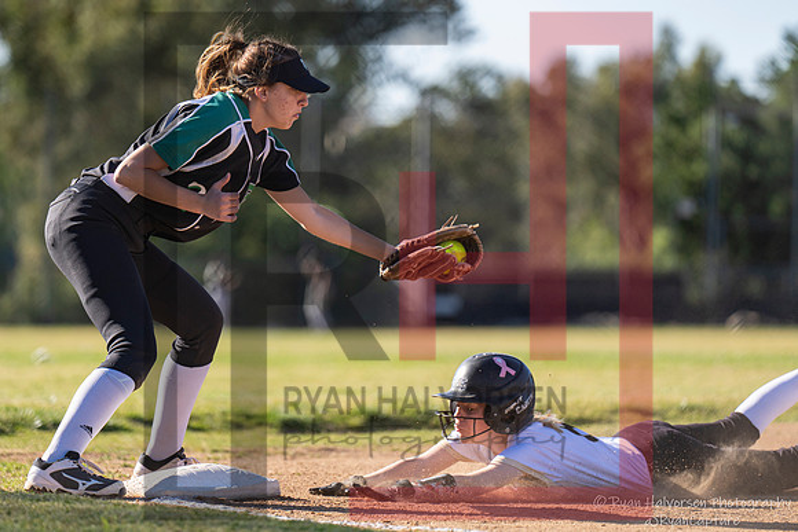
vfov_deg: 5.6
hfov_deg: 8.4
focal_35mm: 246
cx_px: 283
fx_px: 5463
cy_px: 253
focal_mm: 191
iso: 320
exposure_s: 1/2500
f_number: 2.8
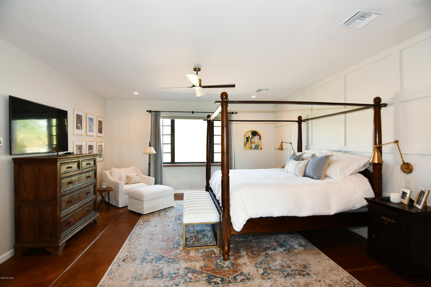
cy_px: 144
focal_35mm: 16
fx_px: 192
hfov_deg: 96.7
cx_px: 216
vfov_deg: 73.7
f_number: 4.5
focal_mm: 11
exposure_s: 1/80
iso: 200
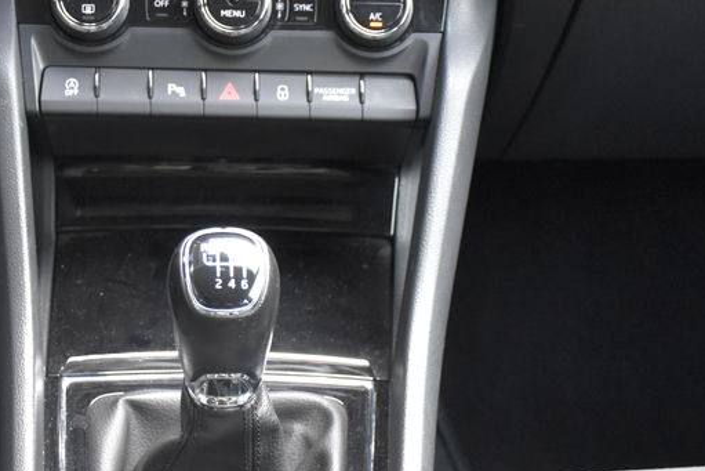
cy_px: 361
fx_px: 1724
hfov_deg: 23.1
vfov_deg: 15.5
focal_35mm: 88
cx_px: 288
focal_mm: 30
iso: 2500
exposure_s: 1/60
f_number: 4
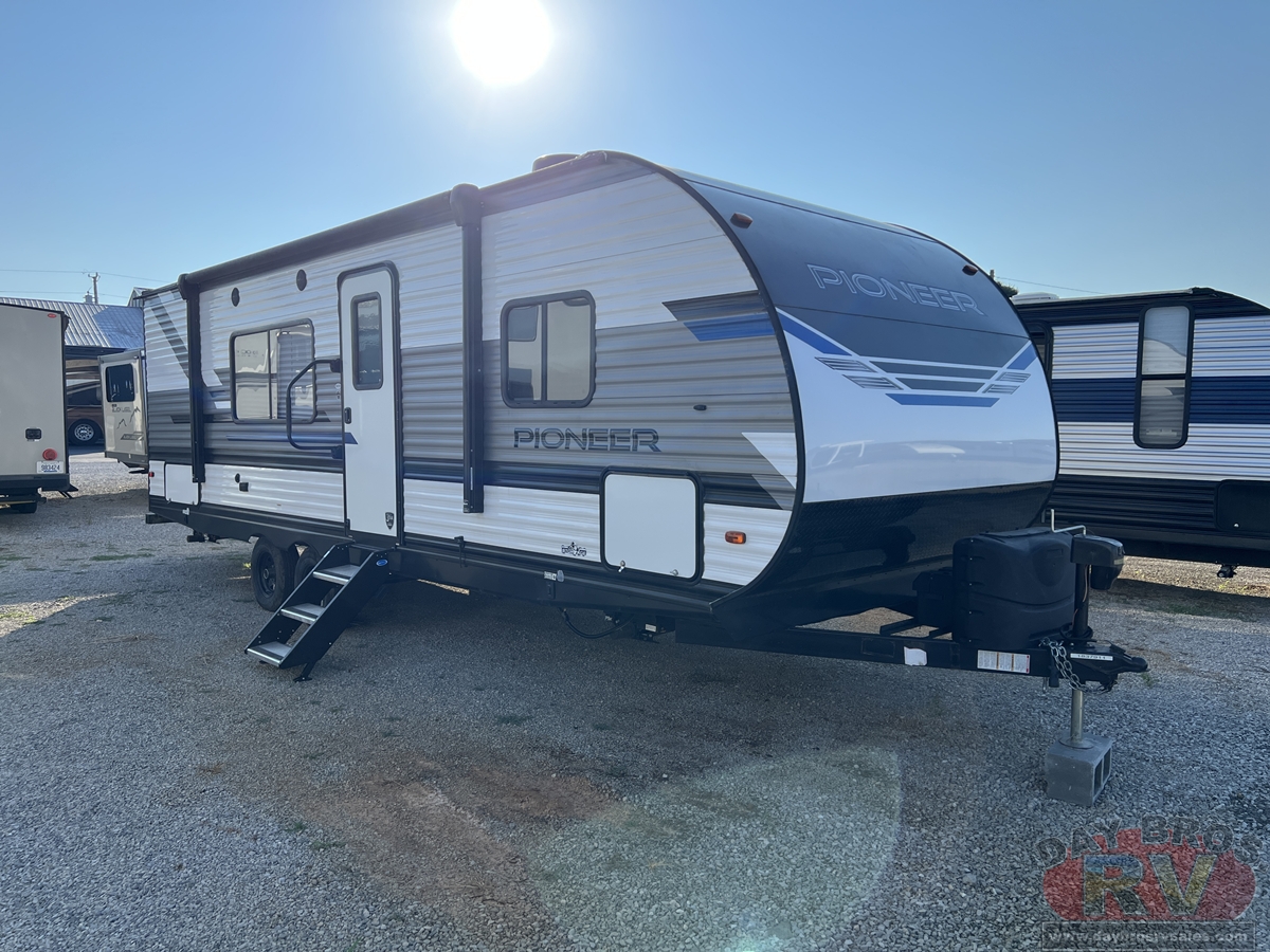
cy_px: 476
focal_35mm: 26
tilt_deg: -3.6
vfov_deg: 53.1
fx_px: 954
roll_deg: -0.3
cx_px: 635
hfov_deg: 67.3
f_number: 1.5
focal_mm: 5.7
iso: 50
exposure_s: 1/3831
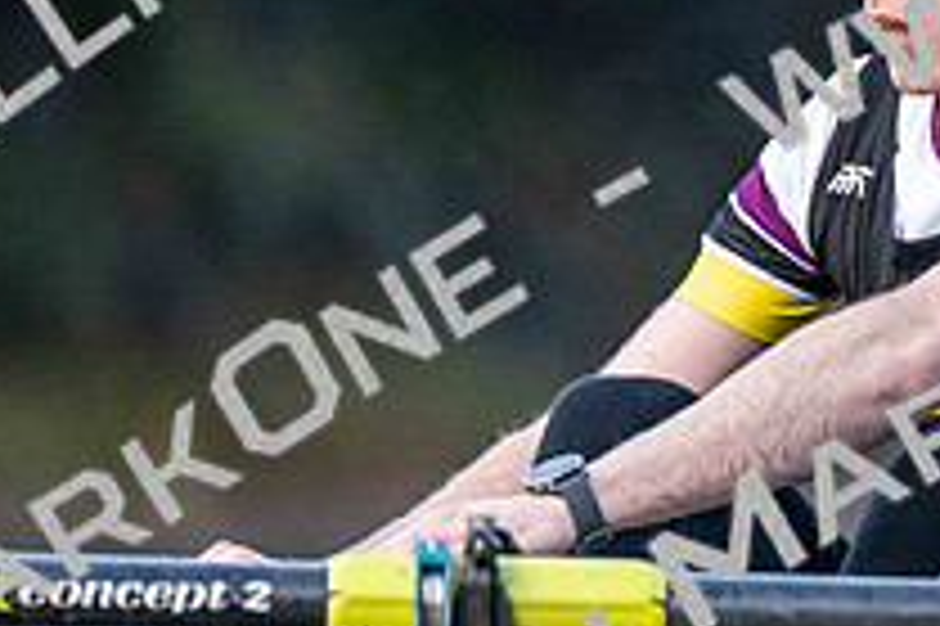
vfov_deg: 0.8
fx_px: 43466
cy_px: 164
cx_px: 1277
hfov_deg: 1.2
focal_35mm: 1666
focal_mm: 600
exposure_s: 1/2500
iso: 4000
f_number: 4
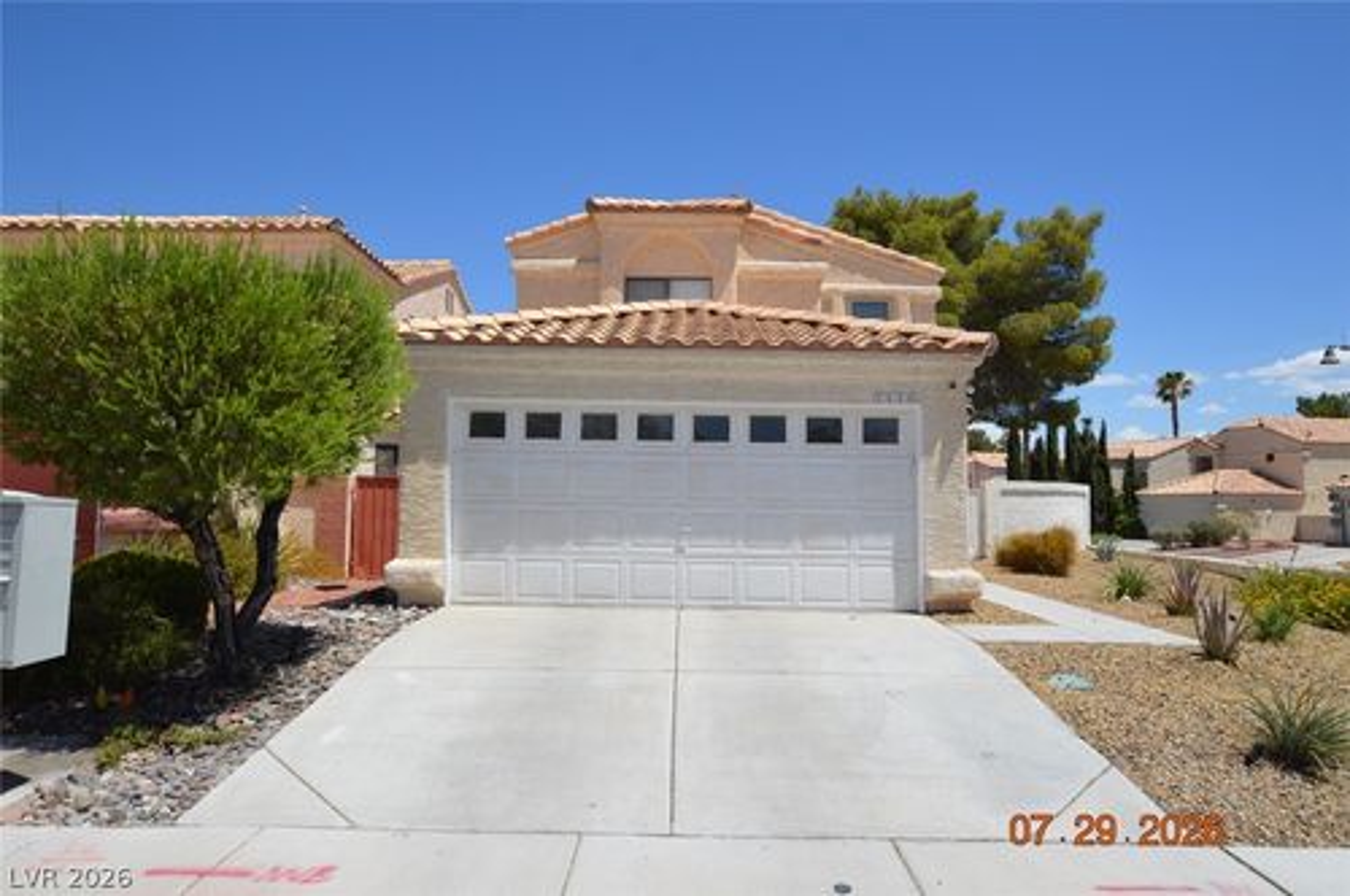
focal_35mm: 24
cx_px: 675
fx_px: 899
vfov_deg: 53.0
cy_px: 448
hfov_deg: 73.8
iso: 100
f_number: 9
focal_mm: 16
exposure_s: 1/320
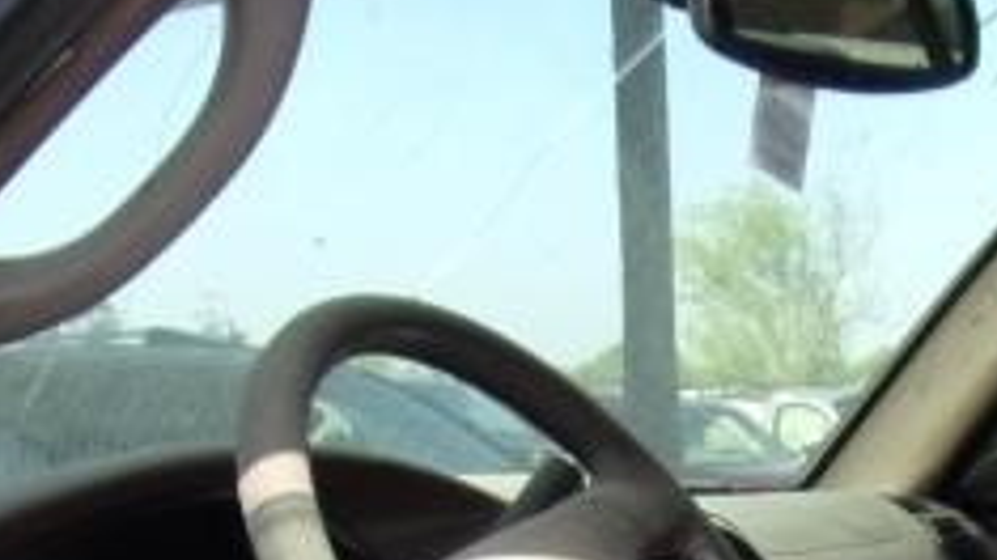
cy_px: 899
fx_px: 2352
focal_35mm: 89
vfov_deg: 12.7
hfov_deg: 23.3
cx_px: 908
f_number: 3.3
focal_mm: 4.3
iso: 80
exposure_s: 1/340
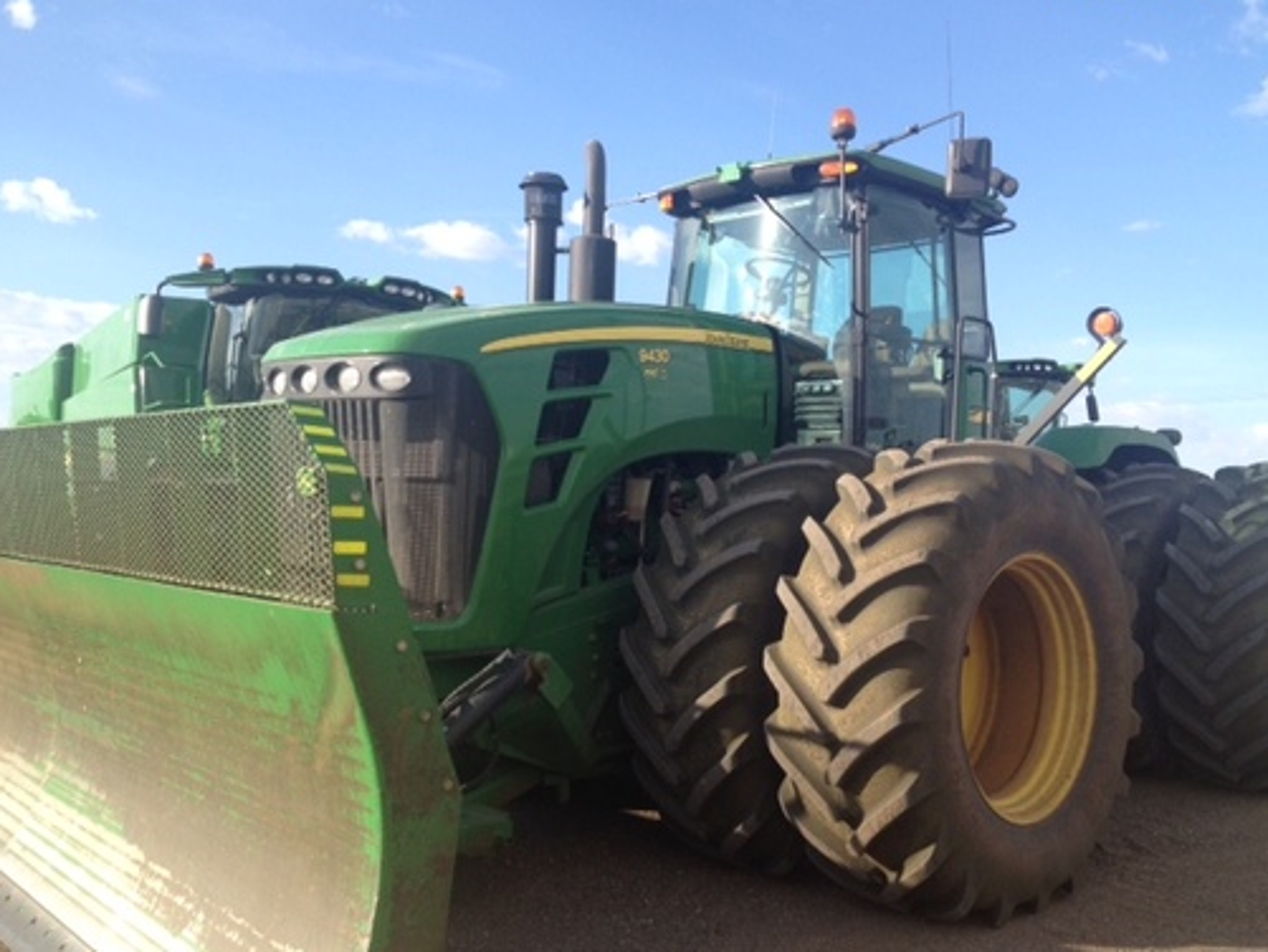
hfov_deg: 48.9
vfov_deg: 37.7
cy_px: 456
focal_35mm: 38
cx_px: 671
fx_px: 1392
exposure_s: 1/746
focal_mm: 4.28
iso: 64
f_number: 2.4
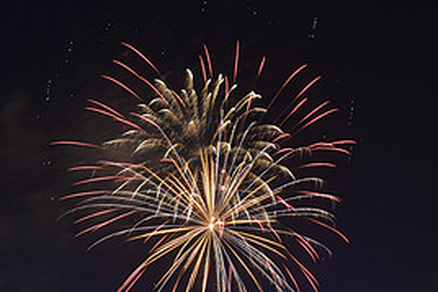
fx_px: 1266
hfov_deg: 19.6
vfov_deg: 13.2
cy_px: 197
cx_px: 268
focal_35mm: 104
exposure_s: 2.9
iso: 100
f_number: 8
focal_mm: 48
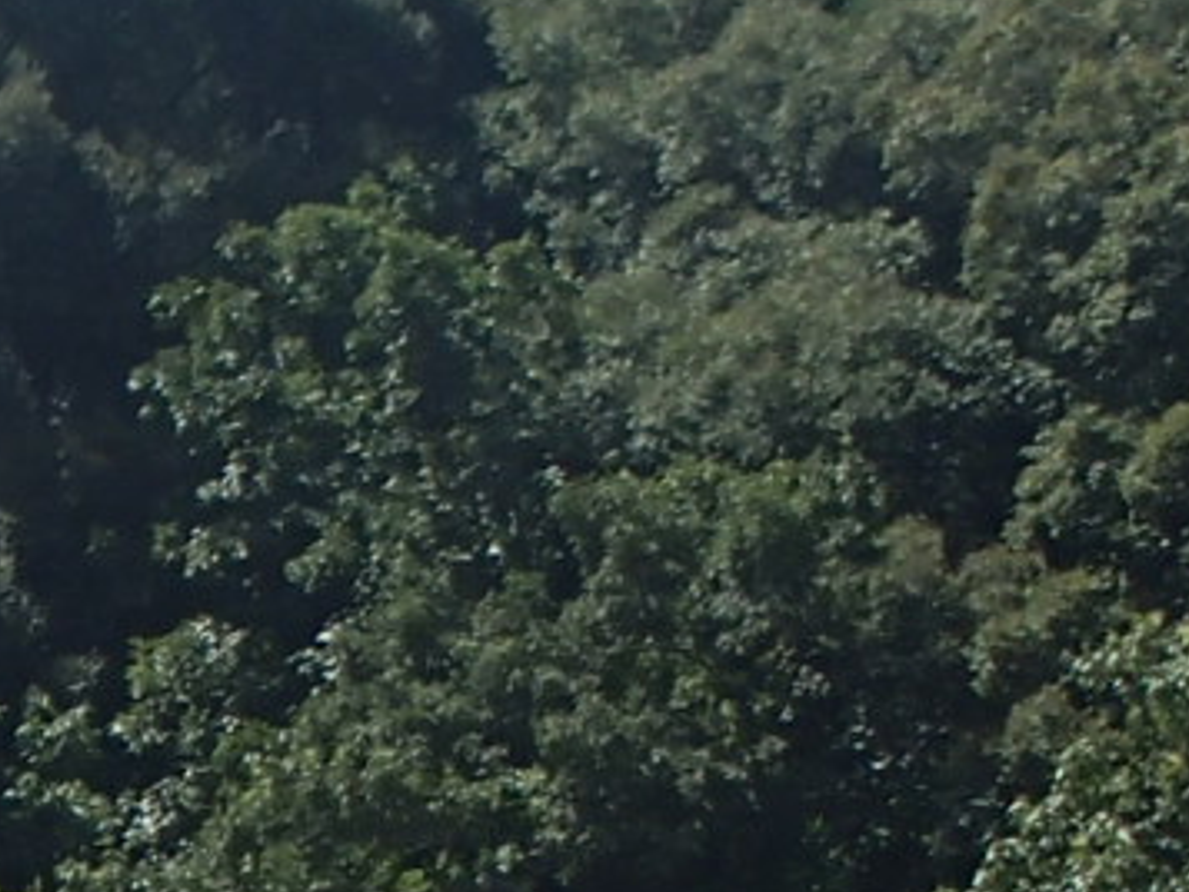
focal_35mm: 231
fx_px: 7937
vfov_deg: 6.3
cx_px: -906
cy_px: 1471
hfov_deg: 8.3
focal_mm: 7.73
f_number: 4.8
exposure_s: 1/500
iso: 100
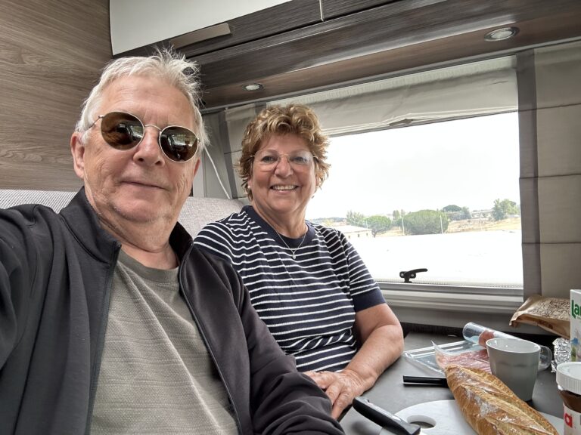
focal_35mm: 23
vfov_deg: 58.9
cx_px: 290
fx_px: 386
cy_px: 218
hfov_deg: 73.9
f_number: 1.9
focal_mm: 2.69
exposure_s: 1/79
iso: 80
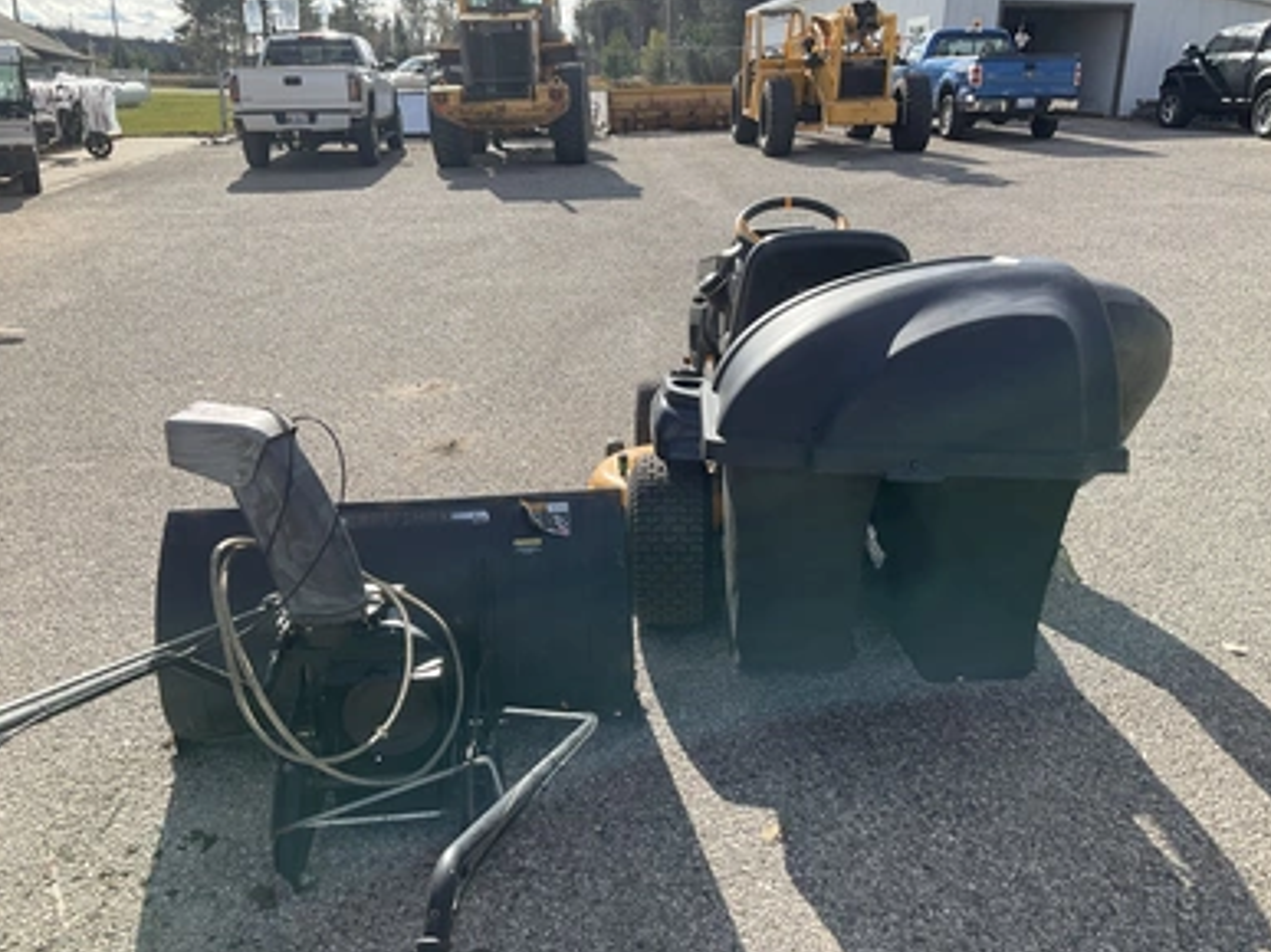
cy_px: 473
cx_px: 634
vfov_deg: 46.8
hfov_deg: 60.0
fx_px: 1101
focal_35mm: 30
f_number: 1.8
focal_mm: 3
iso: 25
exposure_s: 1/1279
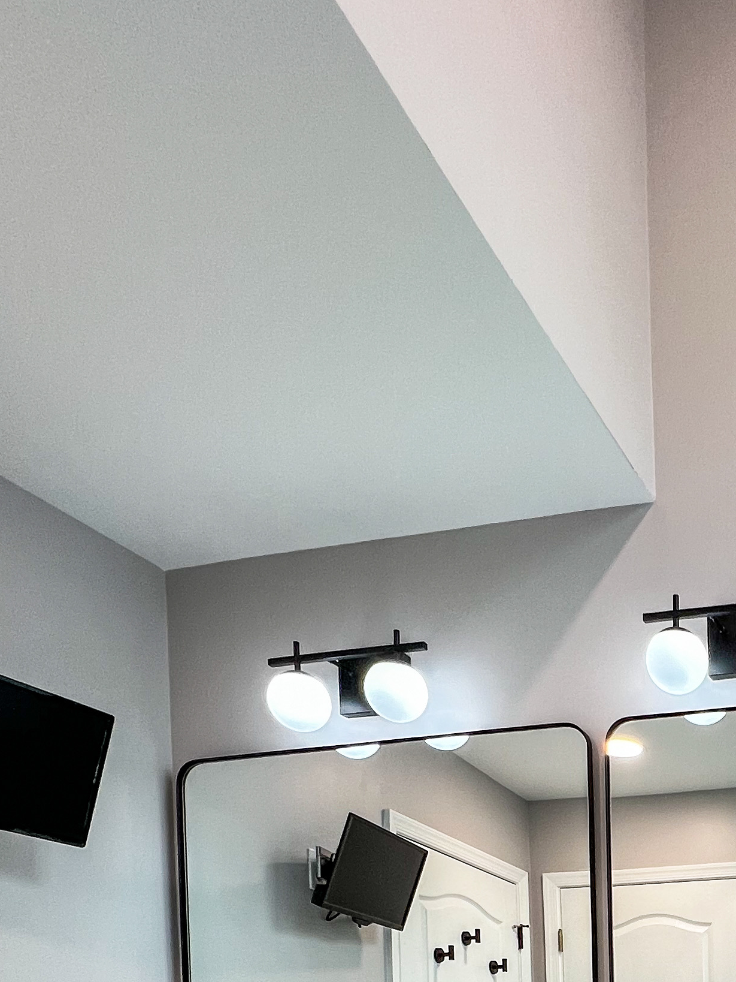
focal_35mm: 32
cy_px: 1111
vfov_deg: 42.7
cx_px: 811
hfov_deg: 37.1
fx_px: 907
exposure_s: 1/120
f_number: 1.8
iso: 64
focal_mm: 1.57
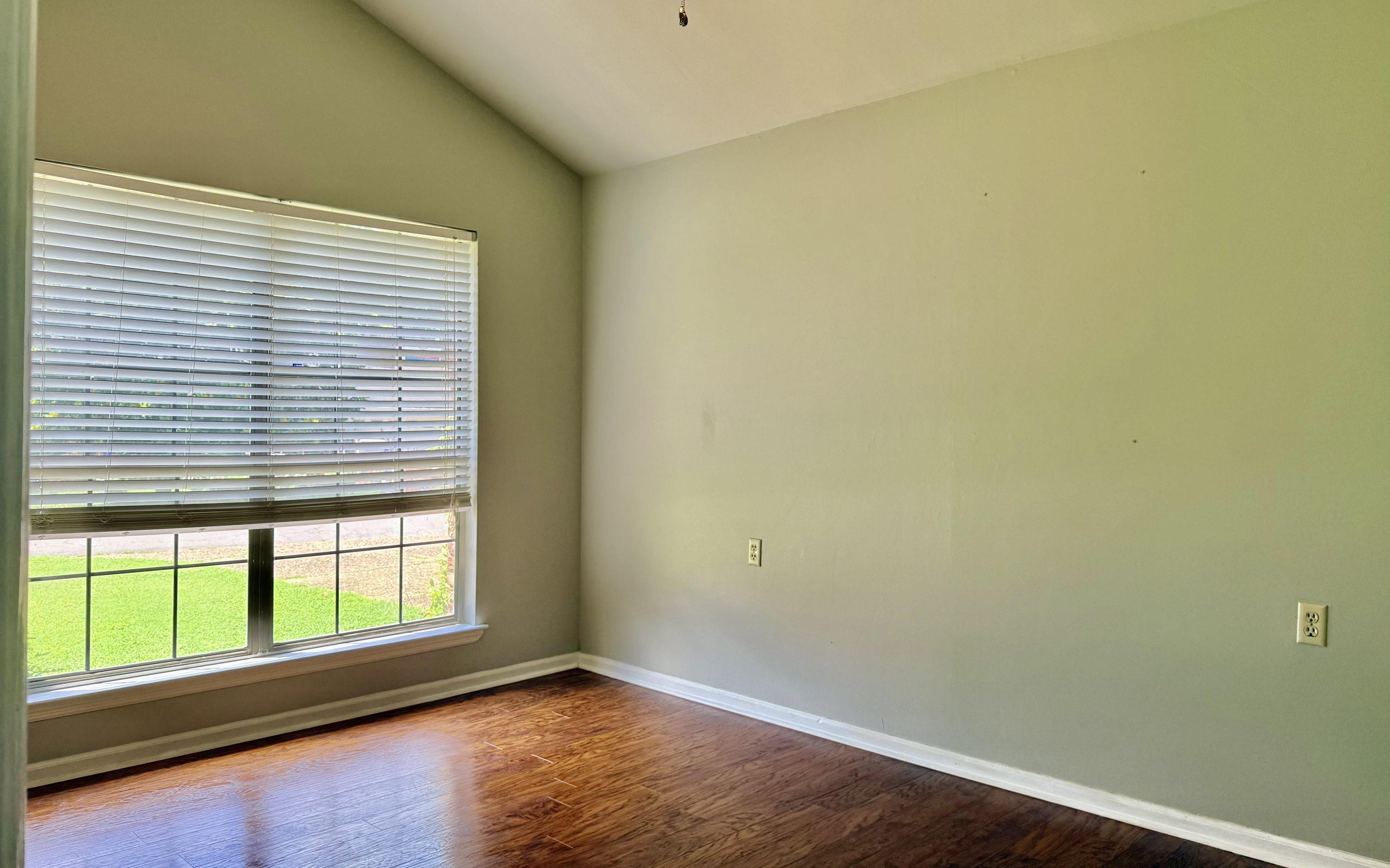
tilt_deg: +0.2
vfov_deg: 47.6
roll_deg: -0.5
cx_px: 705
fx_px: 985
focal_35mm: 26
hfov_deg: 70.4
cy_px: 414
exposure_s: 1/251
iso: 100
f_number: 1.78
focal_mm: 6.76
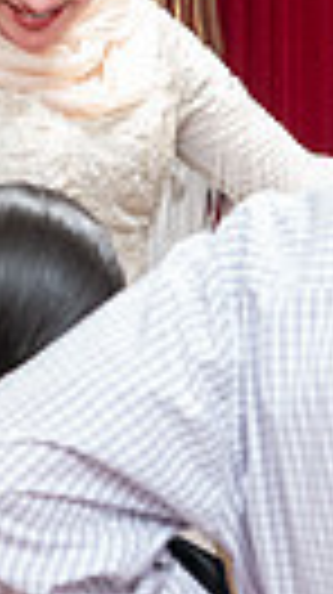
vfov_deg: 17.6
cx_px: 16
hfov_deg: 9.9
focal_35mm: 121
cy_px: 151
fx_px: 1904
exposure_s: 1/160
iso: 4000
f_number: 2.8
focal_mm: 24
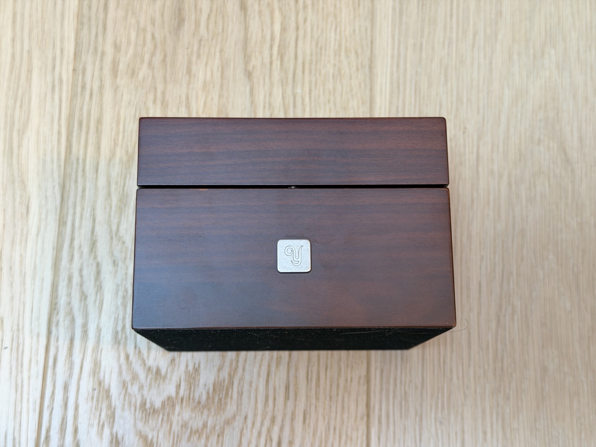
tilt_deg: -76.1
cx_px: 298
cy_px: 224
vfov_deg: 30.3
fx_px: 826
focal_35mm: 48
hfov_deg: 39.7
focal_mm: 6.76
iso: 400
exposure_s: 1/33
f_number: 1.78
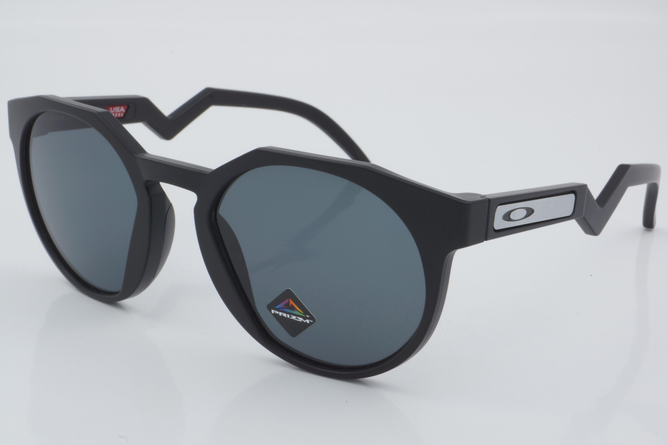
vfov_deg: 18.2
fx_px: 1392
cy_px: 222
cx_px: 334
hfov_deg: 27.0
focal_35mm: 75
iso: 100
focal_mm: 50
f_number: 32
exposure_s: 1/3
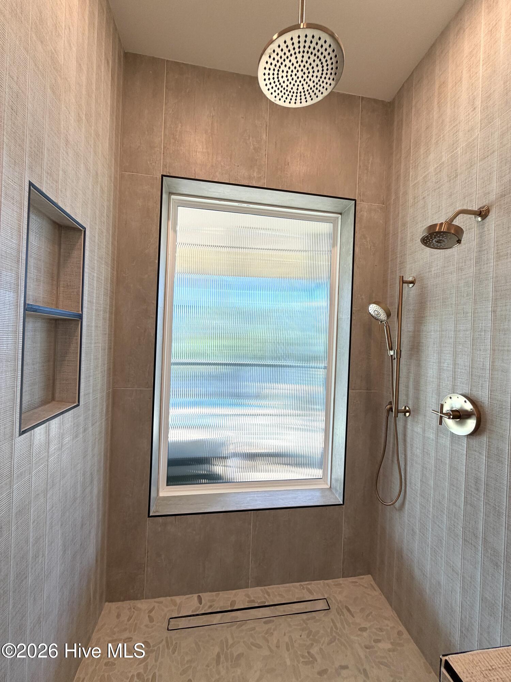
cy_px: 341
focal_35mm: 14
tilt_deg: -2.8
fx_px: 276
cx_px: 256
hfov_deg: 85.7
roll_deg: -1.6
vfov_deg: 102.1
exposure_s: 1/120
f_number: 2.2
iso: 64
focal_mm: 2.22
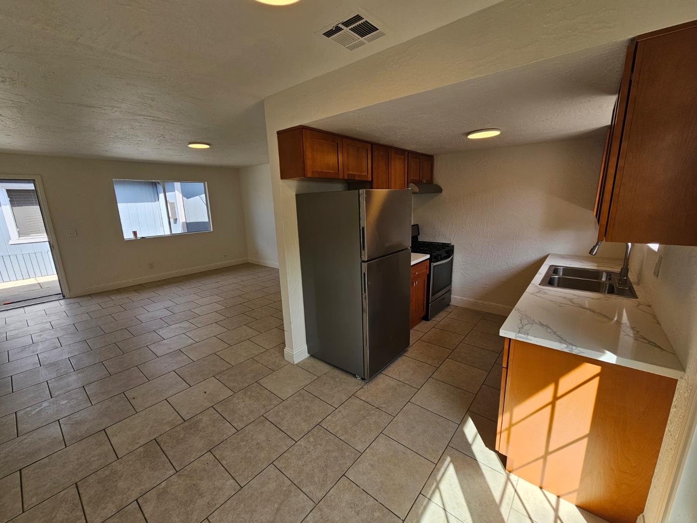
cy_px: 262
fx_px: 262
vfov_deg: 89.9
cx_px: 348
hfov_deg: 106.2
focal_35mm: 13
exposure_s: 1/208
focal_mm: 2.2
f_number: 2.2
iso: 50
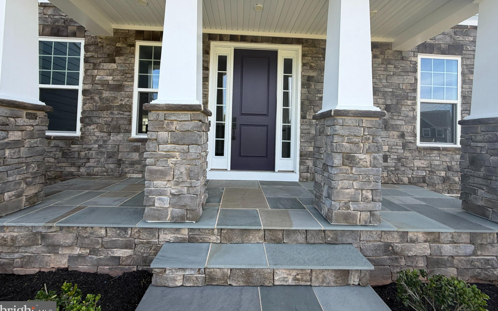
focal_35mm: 15
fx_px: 204
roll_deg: -1.7
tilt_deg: +1.1
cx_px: 247
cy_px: 133
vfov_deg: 74.3
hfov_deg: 101.5
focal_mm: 2.22
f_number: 2.2
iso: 50
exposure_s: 1/291
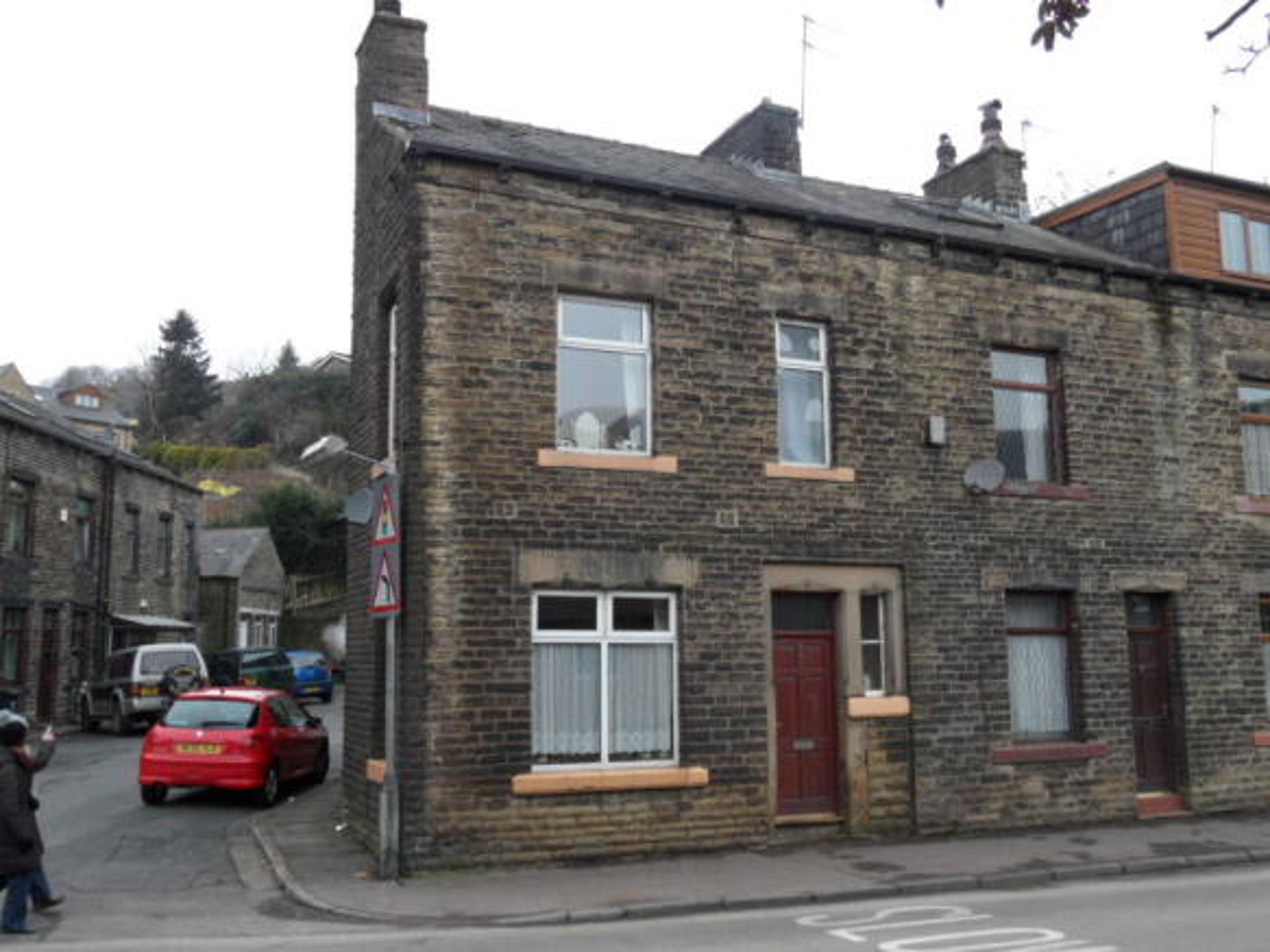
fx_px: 1174
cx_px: 635
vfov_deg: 44.1
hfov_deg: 56.8
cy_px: 476
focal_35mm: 32
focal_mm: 5.3
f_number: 3.4
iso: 80
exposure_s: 1/125
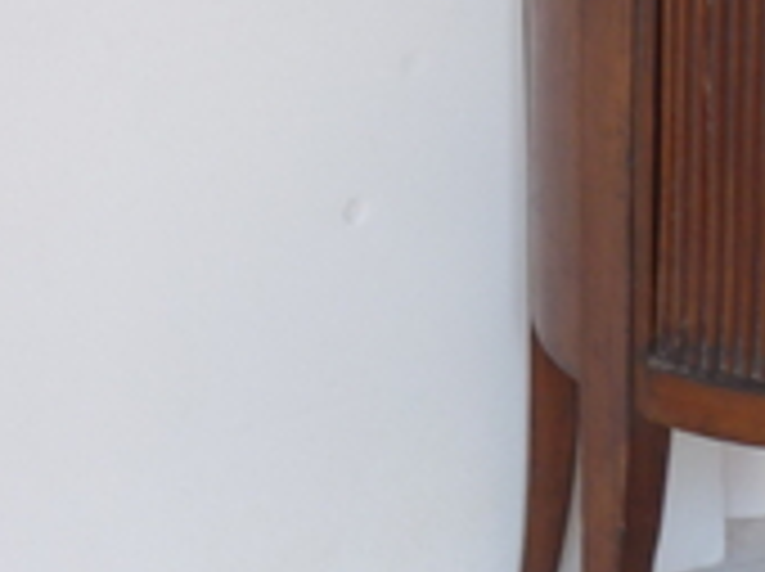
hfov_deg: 12.3
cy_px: 0
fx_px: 3509
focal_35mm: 159
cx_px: 742
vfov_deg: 9.3
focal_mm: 7.3
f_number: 3.7
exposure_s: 1/8
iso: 80
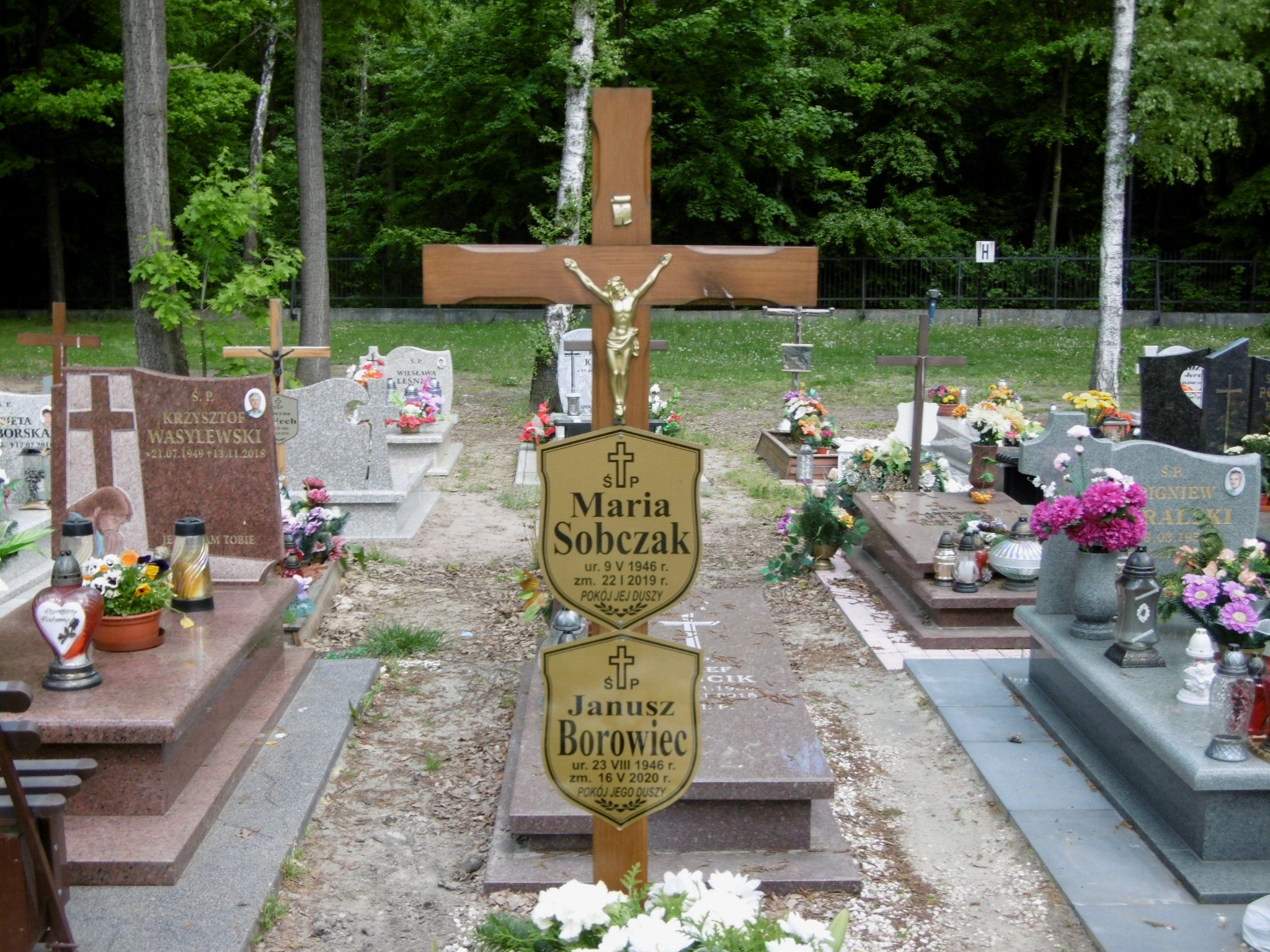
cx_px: 635
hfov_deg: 43.9
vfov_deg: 33.6
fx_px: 1578
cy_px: 476
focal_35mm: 43
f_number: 3.8
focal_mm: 7.7
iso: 100
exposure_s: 1/125
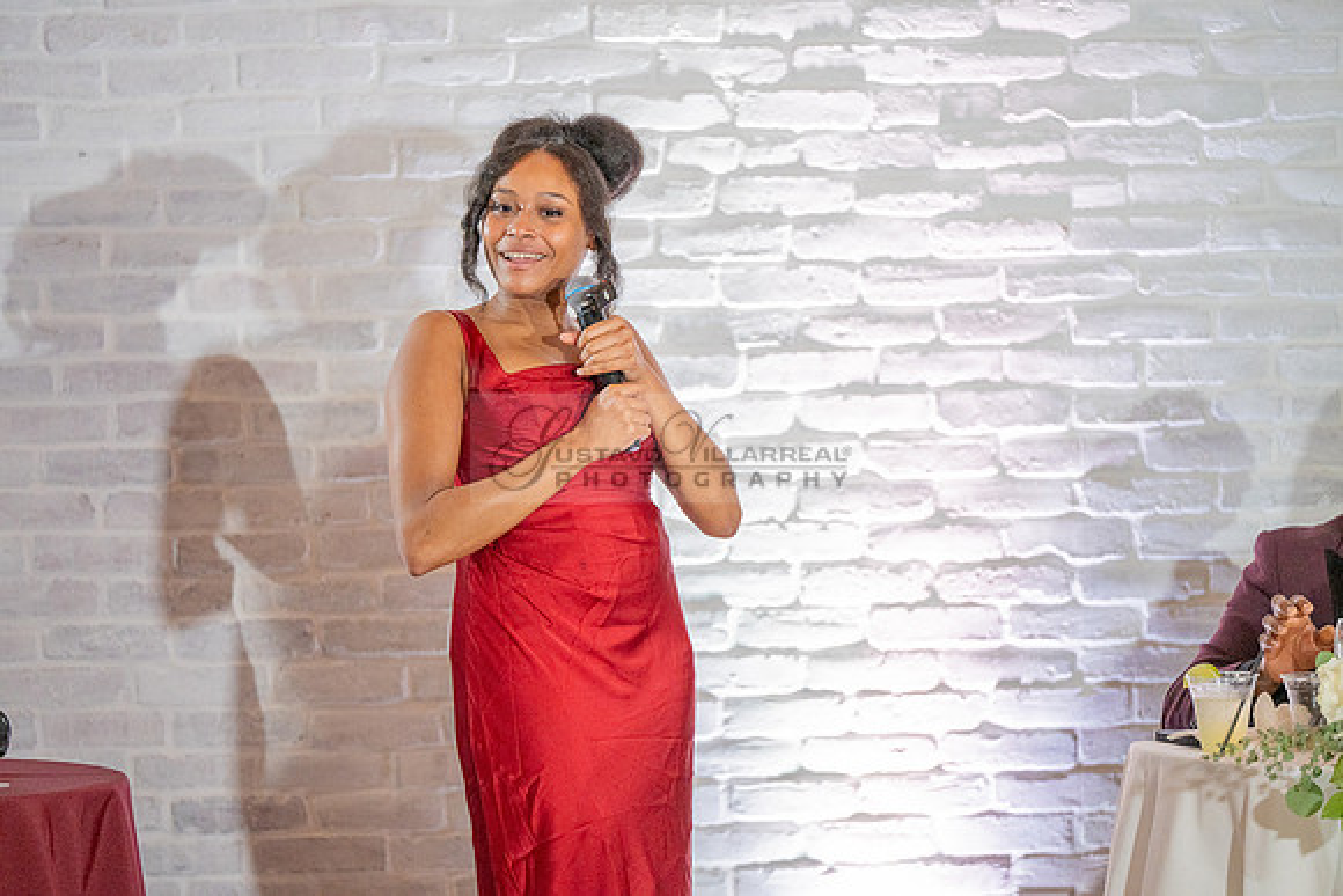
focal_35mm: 200
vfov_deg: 6.9
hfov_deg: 10.3
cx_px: 672
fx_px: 7463
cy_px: 448
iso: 1600
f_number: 2.8
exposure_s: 1/320
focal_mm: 200
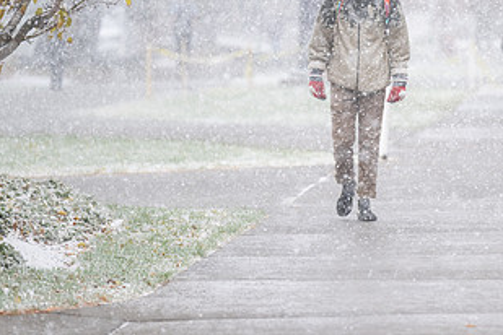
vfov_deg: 3.7
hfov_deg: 5.5
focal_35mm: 375
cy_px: 77
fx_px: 5239
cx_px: 402
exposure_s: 1/800
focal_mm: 200
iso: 800
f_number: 2.8
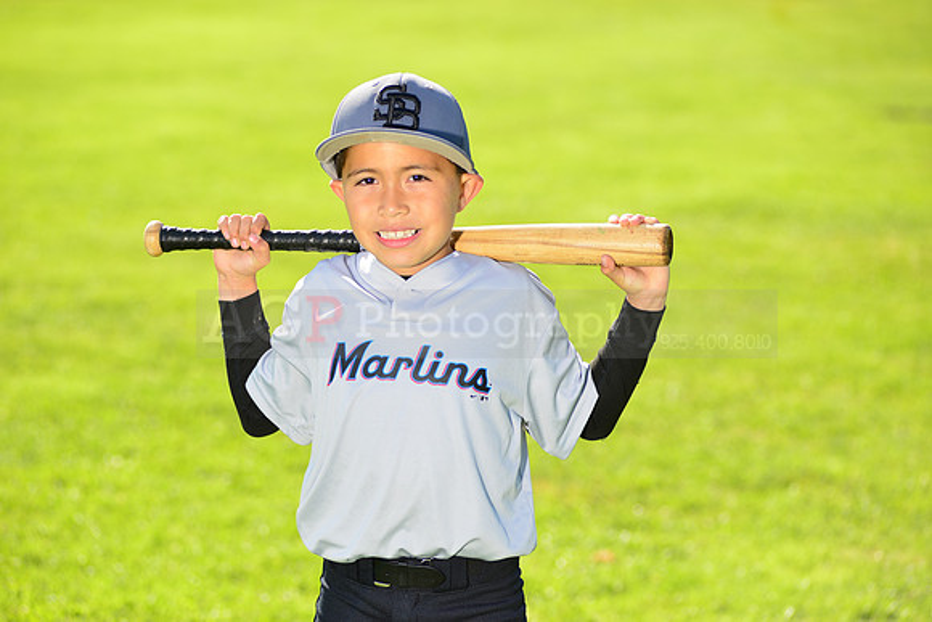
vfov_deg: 10.2
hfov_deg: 15.2
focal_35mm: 135
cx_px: 466
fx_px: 3496
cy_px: 311
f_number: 5
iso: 100
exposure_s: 1/250
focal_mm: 135
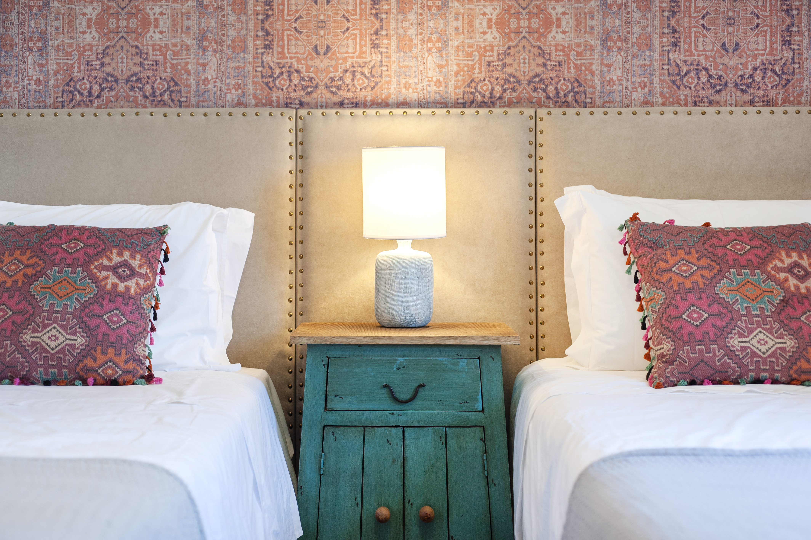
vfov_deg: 27.0
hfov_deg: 39.6
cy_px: 270
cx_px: 406
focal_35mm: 50
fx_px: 1126
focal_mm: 50
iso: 200
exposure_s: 1/100
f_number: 4.5
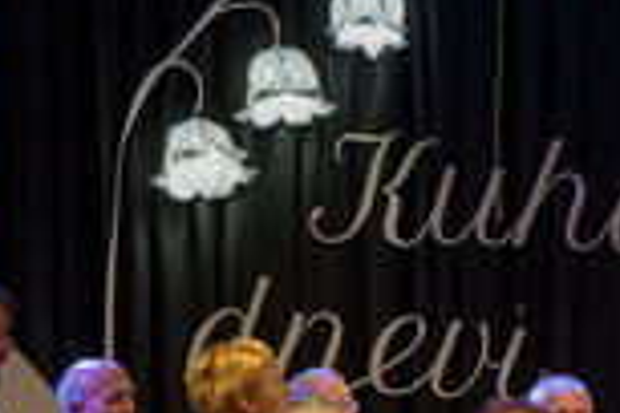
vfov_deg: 4.3
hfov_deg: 6.4
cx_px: 478
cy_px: 522
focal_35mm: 322
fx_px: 5545
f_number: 2.8
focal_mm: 104
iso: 1000
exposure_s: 1/250
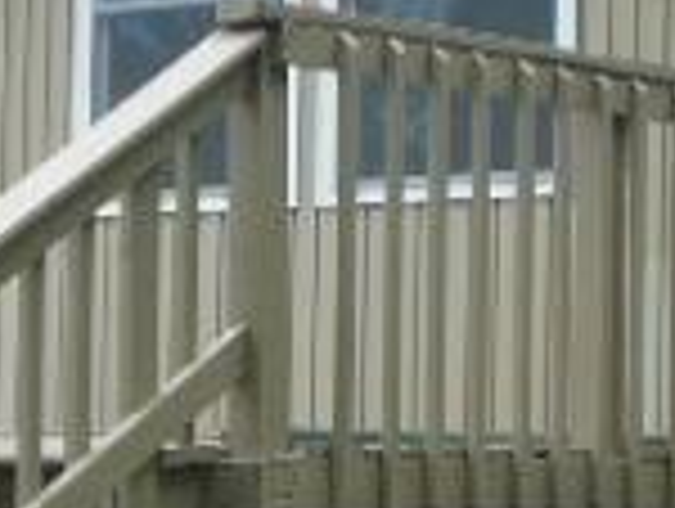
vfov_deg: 9.2
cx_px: 256
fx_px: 3164
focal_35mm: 162
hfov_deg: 12.2
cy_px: 306
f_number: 3.6
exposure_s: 1/500
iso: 125
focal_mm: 6.8
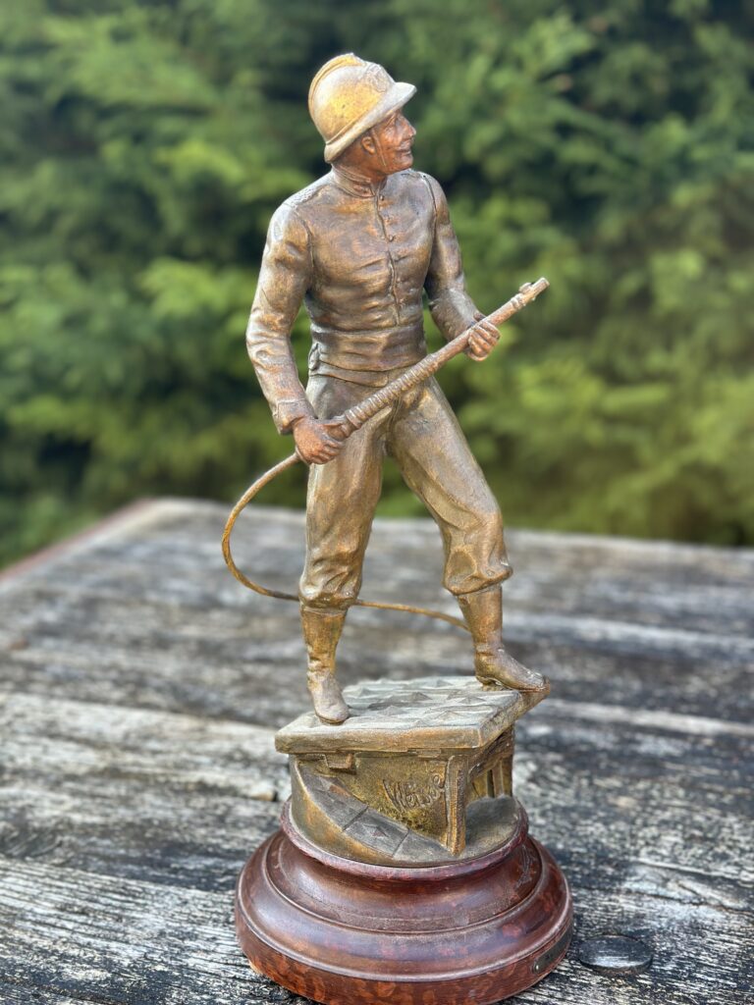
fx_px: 1394
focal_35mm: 48
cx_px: 377
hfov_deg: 30.3
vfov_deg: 39.7
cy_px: 502
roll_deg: +0.7
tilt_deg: -13.9
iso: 80
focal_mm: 6.86
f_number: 1.78
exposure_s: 1/234
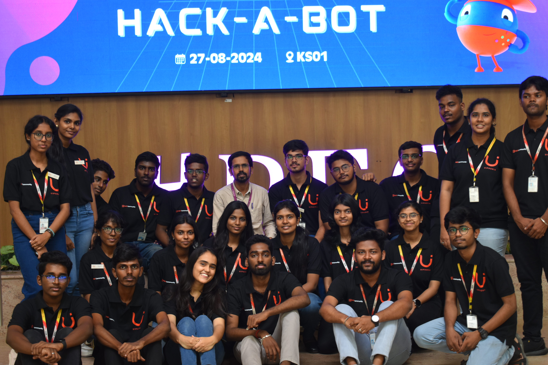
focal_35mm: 60
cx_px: 274
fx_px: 913
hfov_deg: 33.4
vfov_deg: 22.6
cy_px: 182
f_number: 5
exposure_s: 1/40
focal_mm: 40
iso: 400
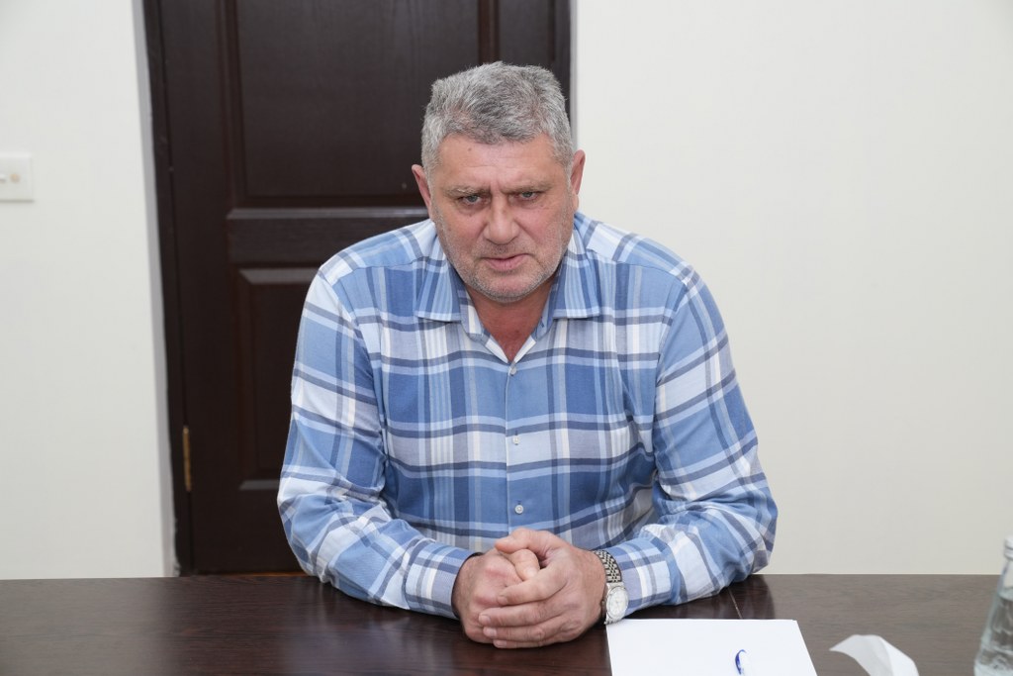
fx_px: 1885
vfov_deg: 20.3
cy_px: 338
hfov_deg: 30.1
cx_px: 506
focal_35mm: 67
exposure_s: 1/200
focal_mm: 67
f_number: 5
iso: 800
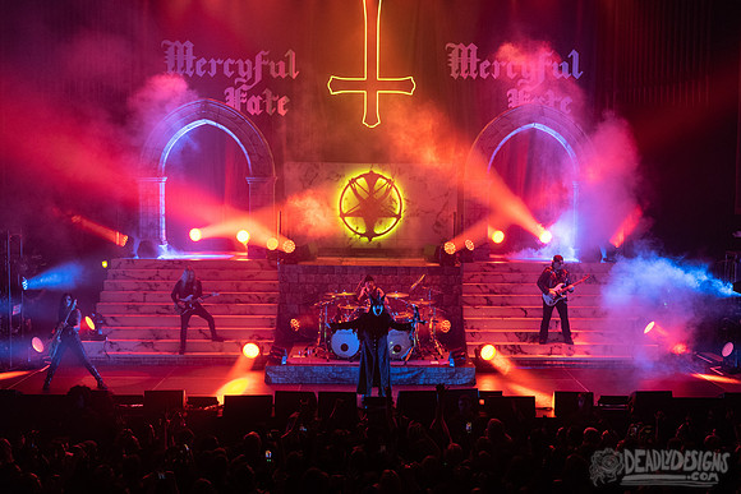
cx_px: 370
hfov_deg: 47.8
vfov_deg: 33.0
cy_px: 247
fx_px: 836
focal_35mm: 41
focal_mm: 38
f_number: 3.2
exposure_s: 1/500
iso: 2000
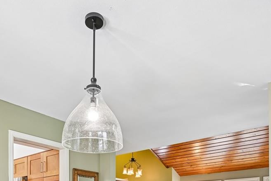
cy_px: 212
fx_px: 256
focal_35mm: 34
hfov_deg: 55.5
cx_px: 112
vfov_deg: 32.7
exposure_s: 1/10
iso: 400
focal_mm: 14
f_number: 10
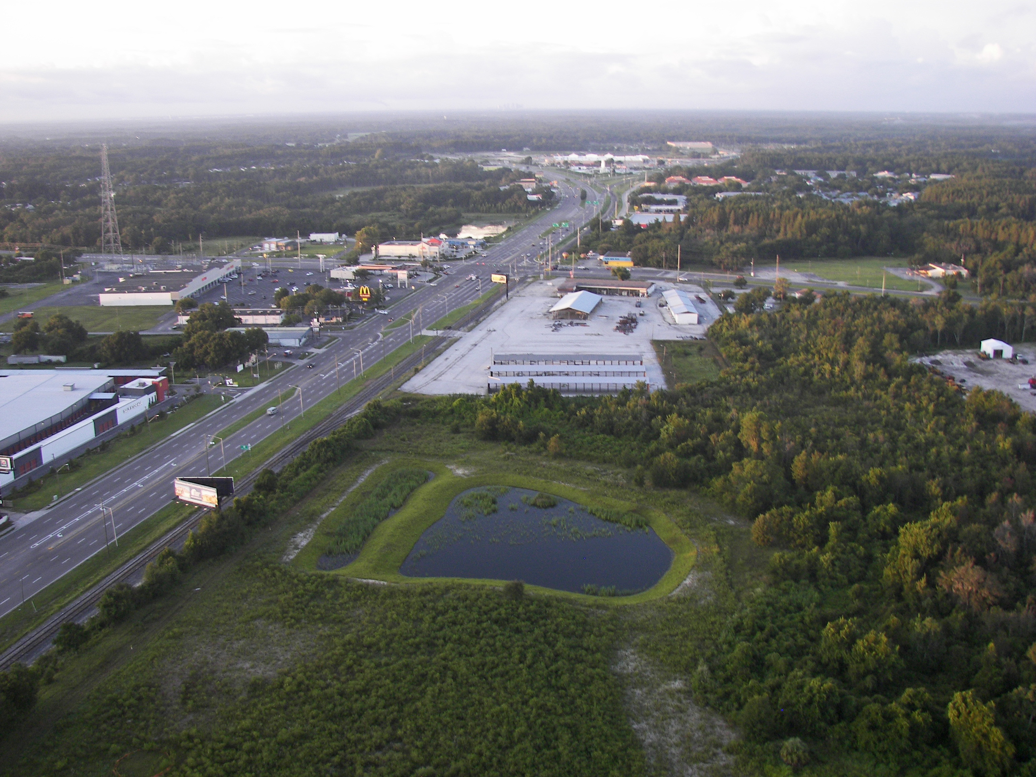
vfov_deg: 39.7
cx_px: 518
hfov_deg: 51.4
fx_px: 1077
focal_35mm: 36
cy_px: 388
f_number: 2.8
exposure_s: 1/80
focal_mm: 6
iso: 64
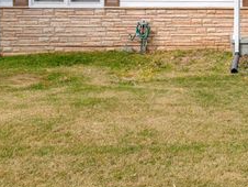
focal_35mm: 53
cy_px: 20
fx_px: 380
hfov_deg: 33.7
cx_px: 235
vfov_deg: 26.7
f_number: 1.68
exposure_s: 1/867
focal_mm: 6.9
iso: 21
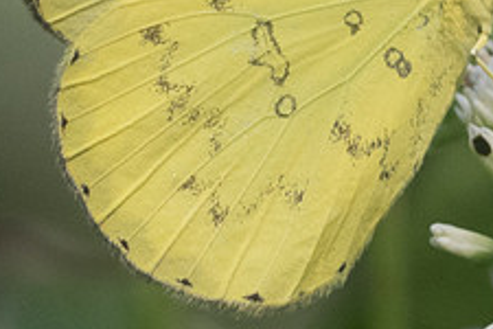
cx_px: 307
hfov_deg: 1.7
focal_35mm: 1214
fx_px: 16624
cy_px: 7
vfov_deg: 1.1
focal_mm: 150
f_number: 14
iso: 1000
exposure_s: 1/250
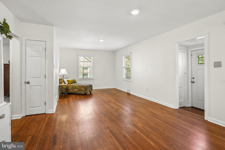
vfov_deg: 70.4
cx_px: 112
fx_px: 106
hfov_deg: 93.3
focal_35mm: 17
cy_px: 75
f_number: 5.6
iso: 3200
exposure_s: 1/160
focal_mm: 17
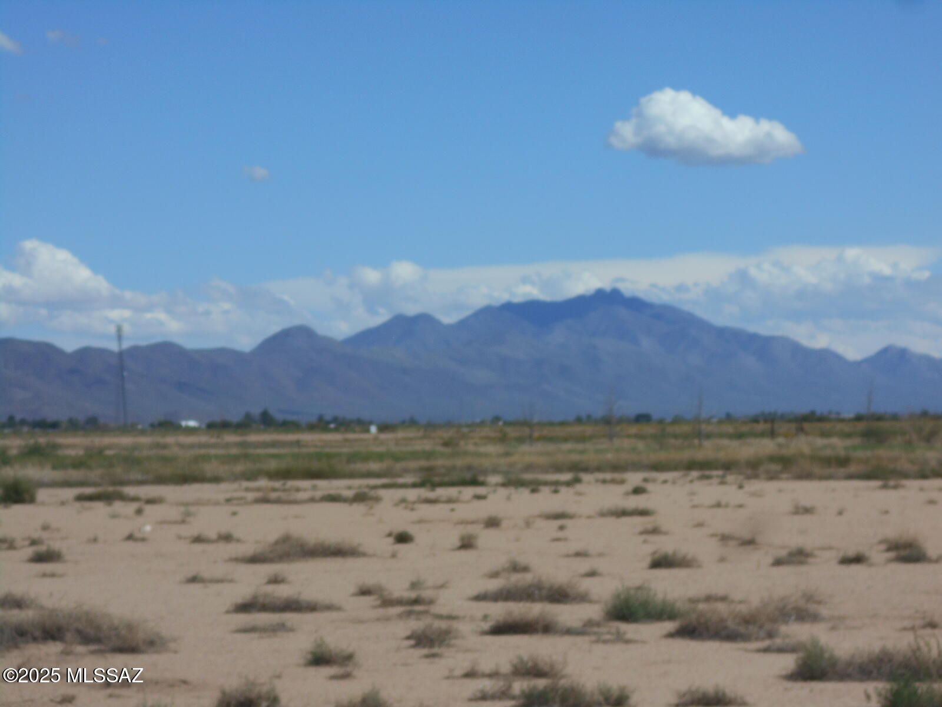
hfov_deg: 15.2
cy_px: 354
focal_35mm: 130
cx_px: 471
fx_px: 3538
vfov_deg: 11.4
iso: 80
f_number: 6.5
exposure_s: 1/640
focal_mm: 23
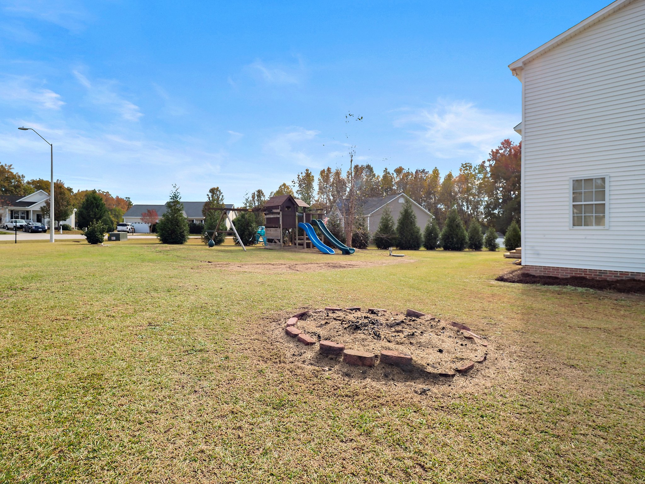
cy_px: 242
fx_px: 335
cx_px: 322
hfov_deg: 87.8
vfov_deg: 71.6
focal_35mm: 18
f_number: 5
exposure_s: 1/250
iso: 100
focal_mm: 9
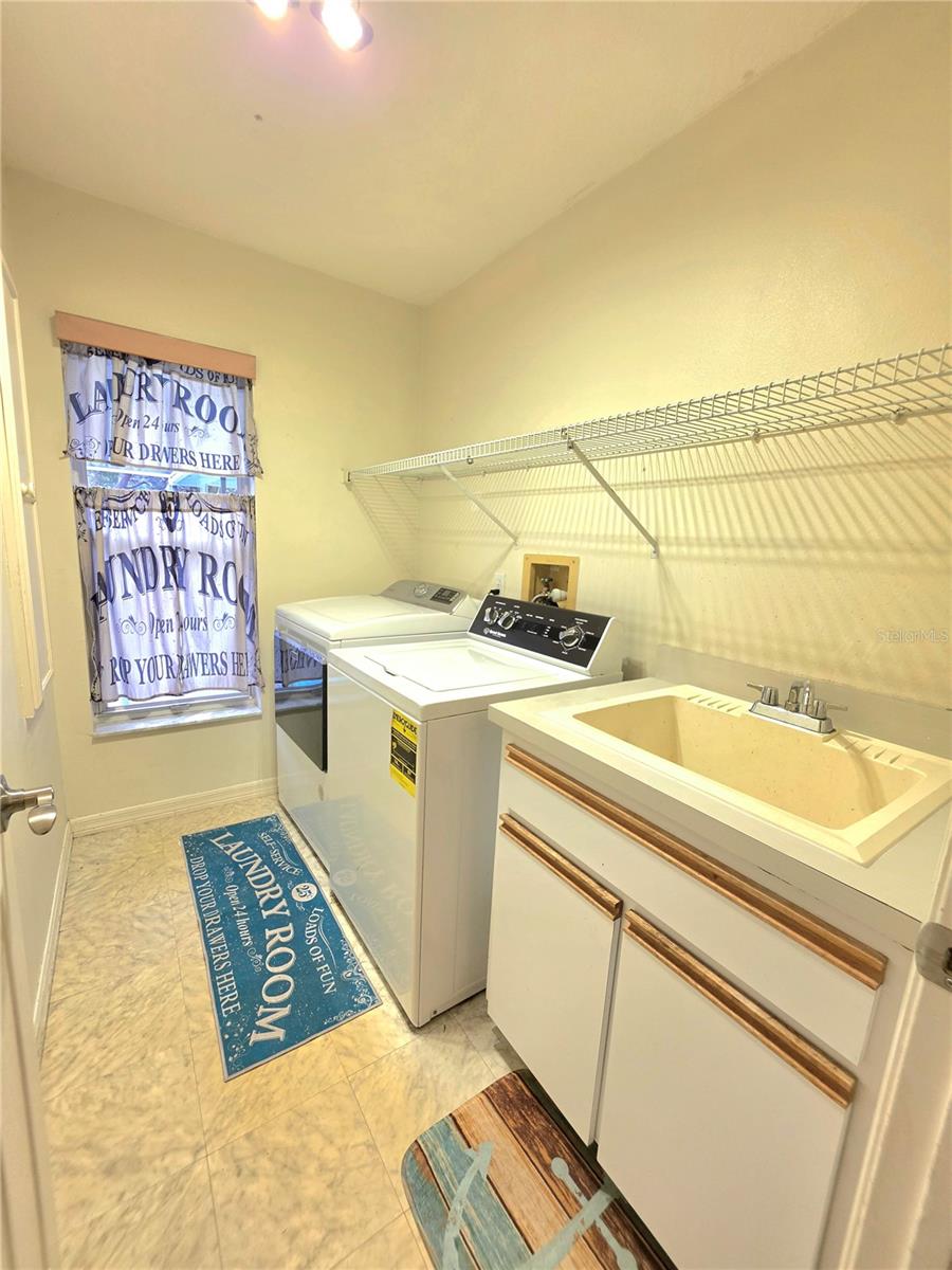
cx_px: 476
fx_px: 477
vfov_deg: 106.2
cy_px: 635
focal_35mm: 13
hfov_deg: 89.9
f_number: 1.9
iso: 80
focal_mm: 2.2
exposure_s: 1/120
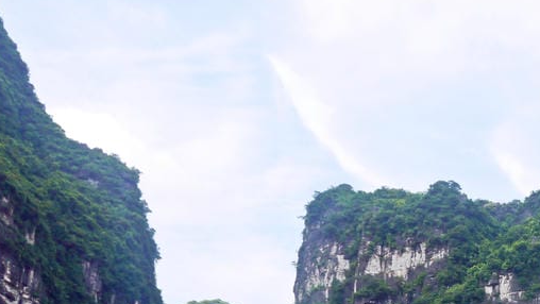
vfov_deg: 16.2
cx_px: 575
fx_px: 1031
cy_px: 345
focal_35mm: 72
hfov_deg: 27.2
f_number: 6.3
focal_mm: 14
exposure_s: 1/320
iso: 160
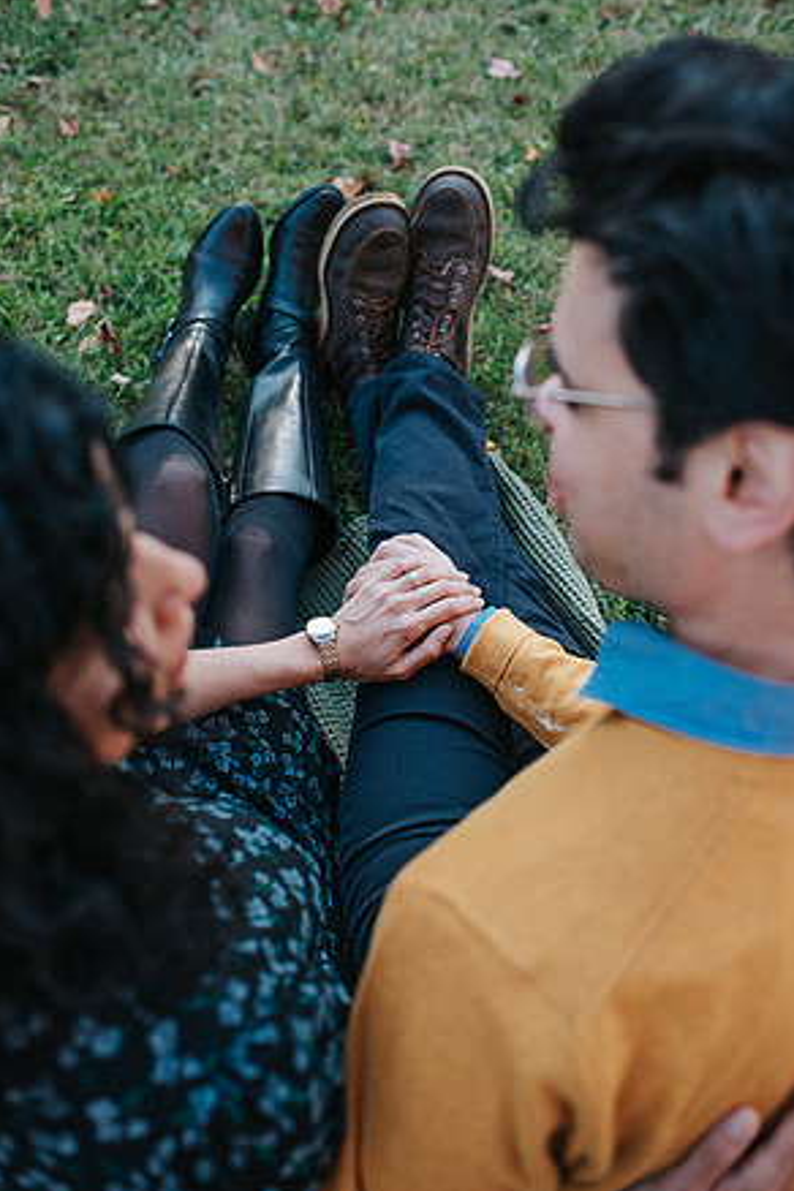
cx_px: 400
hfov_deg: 36.9
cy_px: 582
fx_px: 1191
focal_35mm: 36
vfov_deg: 53.1
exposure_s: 1/800
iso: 1000
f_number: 3.2
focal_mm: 35
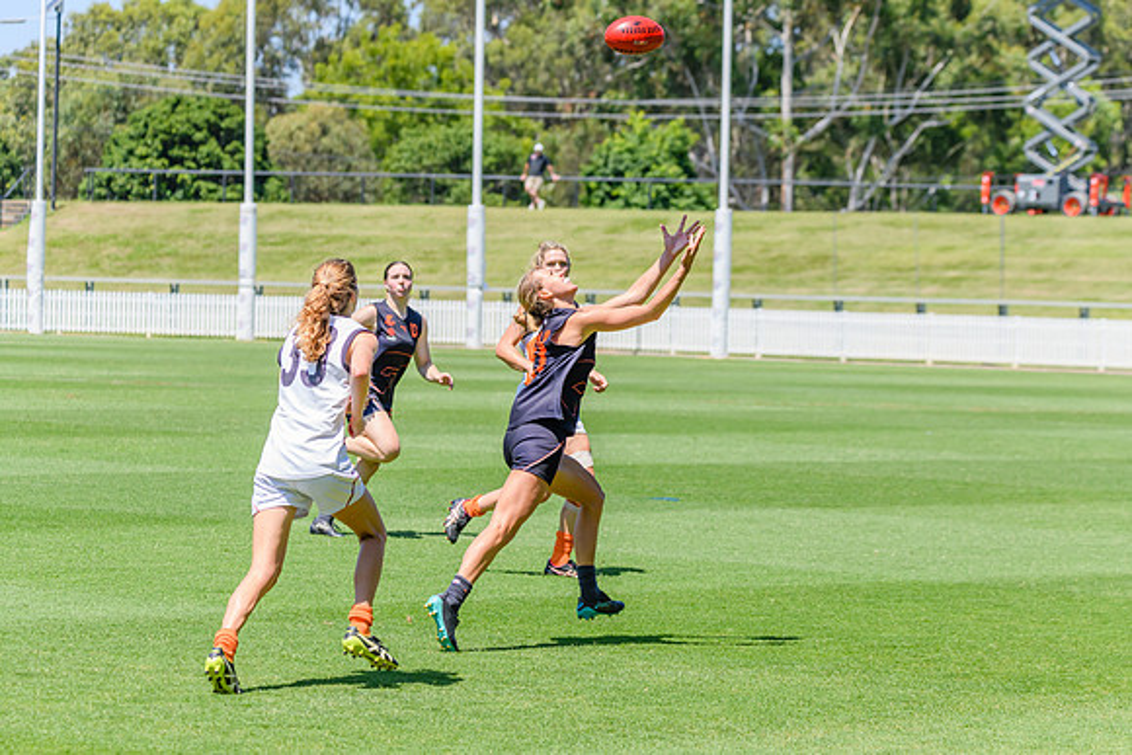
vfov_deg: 8.3
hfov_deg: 12.4
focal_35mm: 166
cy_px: 378
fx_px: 5220
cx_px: 578
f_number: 8
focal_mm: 160
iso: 800
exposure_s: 1/2000
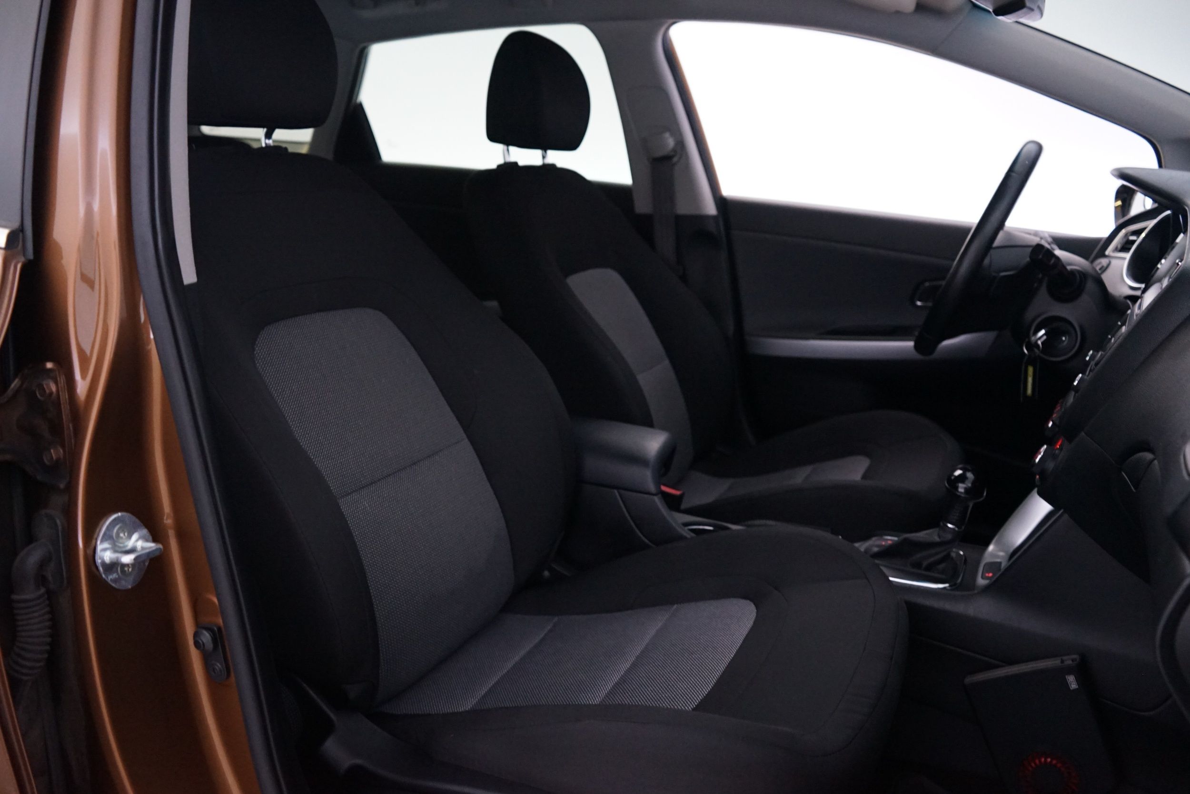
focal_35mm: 33
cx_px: 595
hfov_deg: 57.2
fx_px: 1091
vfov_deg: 40.0
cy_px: 397
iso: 4000
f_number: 4.5
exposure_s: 1/13
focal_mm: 33
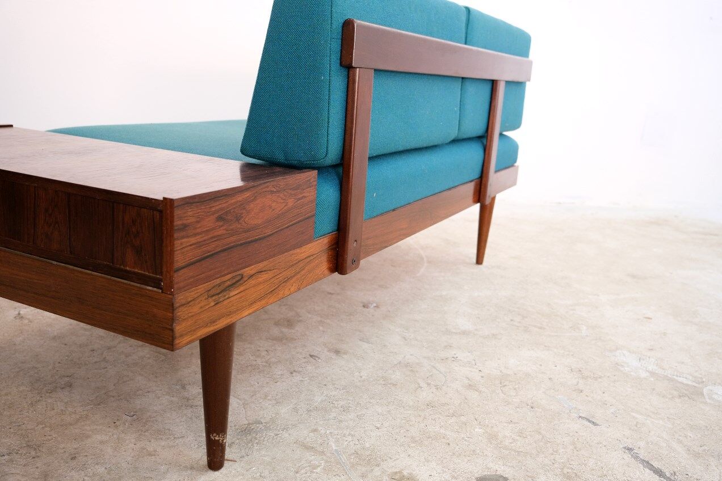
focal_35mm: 32
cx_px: 361
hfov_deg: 58.7
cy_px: 240
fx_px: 642
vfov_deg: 41.1
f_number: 4
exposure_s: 1/30
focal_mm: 21.2
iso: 1250
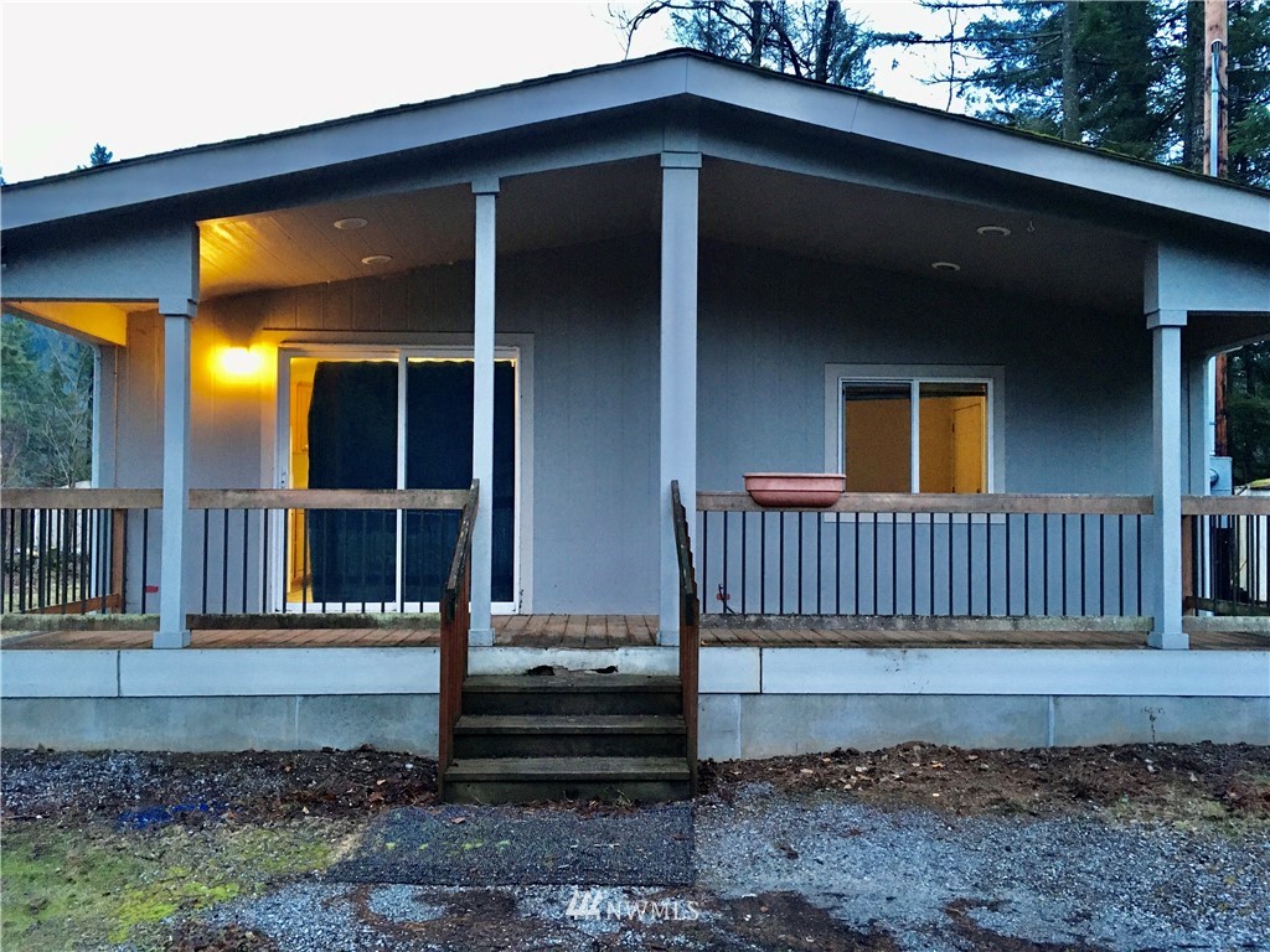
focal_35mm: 29
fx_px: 1064
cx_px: 635
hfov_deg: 61.7
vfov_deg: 48.2
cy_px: 476
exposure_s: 1/24
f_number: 2.2
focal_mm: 4.15
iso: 200
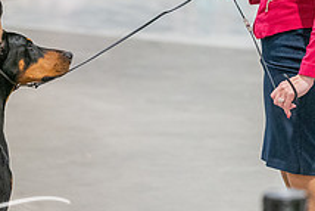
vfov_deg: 5.2
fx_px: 2320
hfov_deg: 7.7
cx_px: -24
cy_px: 86
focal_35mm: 265
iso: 6400
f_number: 2.8
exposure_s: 1/250
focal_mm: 98
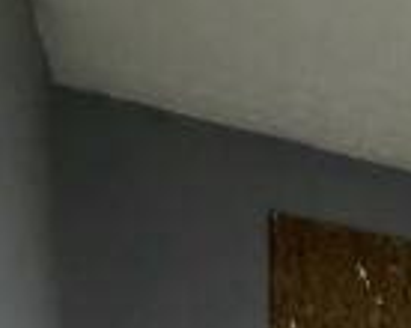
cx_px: 521
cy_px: 702
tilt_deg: -19.6
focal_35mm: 66
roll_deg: -4.7
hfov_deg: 25.2
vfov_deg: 16.2
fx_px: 802
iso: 640
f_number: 2.2
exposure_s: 1/60
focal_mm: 2.22
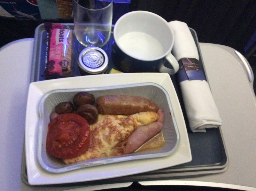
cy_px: 96
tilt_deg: -57.4
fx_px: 236
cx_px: 128
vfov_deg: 44.1
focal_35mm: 32
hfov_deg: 56.9
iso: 500
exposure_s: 1/17
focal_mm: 3.3
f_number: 2.4
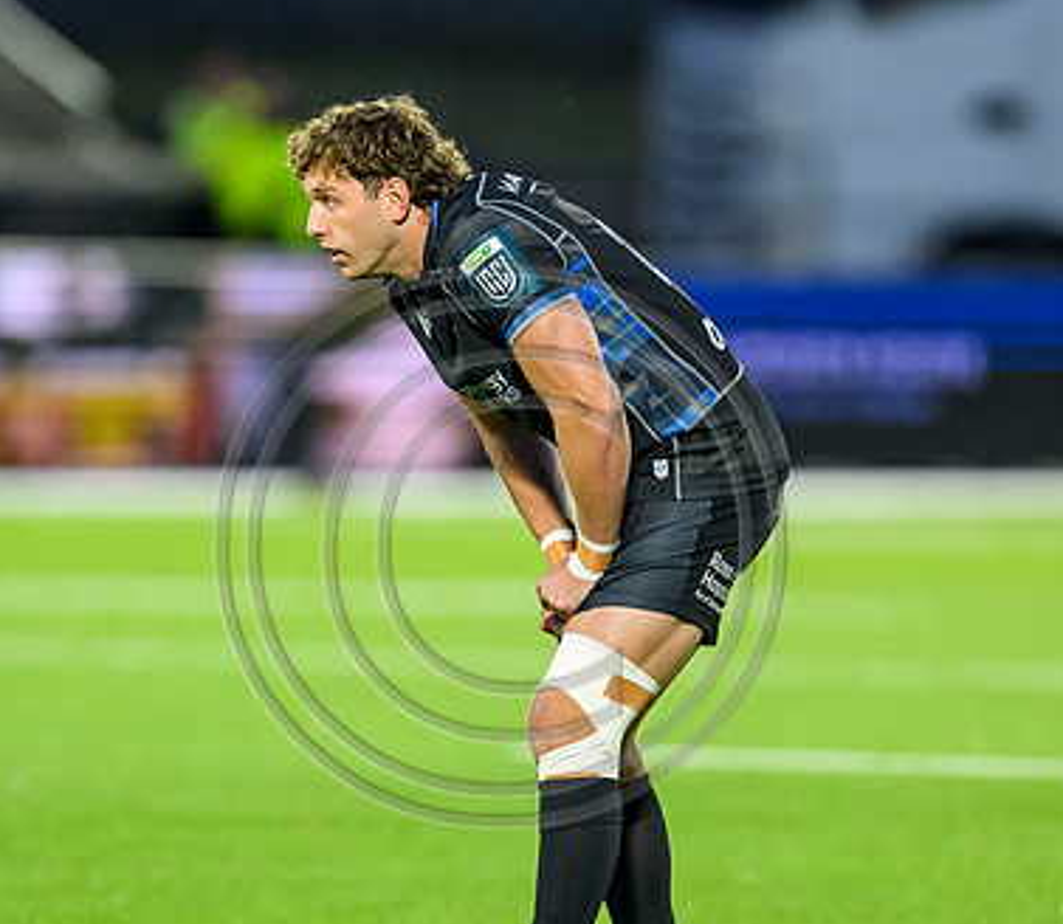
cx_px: 531
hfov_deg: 2.2
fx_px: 27418
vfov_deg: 1.9
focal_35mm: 842
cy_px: 507
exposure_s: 1/1600
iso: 4000
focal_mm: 400
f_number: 3.2
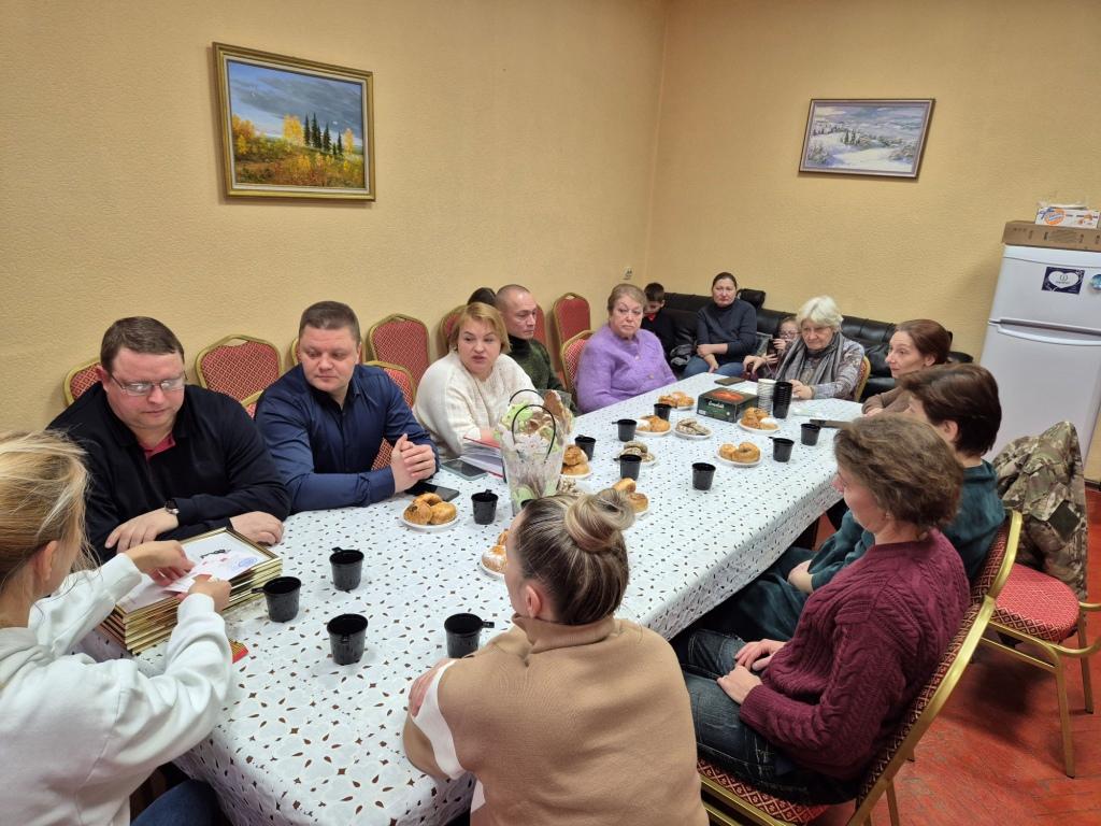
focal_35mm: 23
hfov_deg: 73.9
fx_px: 732
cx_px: 550
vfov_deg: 58.9
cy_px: 413
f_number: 1.8
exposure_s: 1/100
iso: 320
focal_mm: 5.4
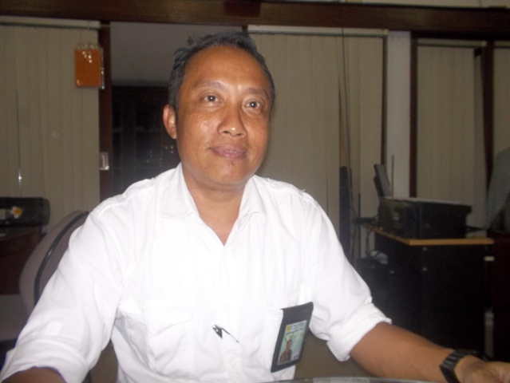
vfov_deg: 48.3
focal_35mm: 29
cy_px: 192
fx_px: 427
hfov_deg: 61.6
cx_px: 255
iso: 160
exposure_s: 1/30
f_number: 3.3
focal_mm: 4.1
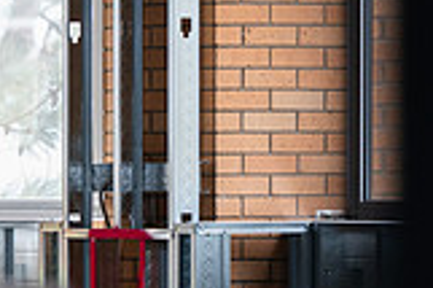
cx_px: -301
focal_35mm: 729
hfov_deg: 2.8
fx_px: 8759
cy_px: 180
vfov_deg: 1.9
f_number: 3.5
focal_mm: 200
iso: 1000
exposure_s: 1/400
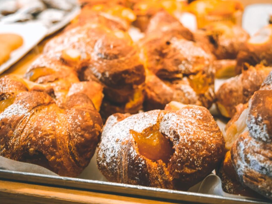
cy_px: 104
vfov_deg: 25.2
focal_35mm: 58
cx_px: 140
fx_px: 456
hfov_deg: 33.2
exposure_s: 1/60
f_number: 5
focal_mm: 34
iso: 1600
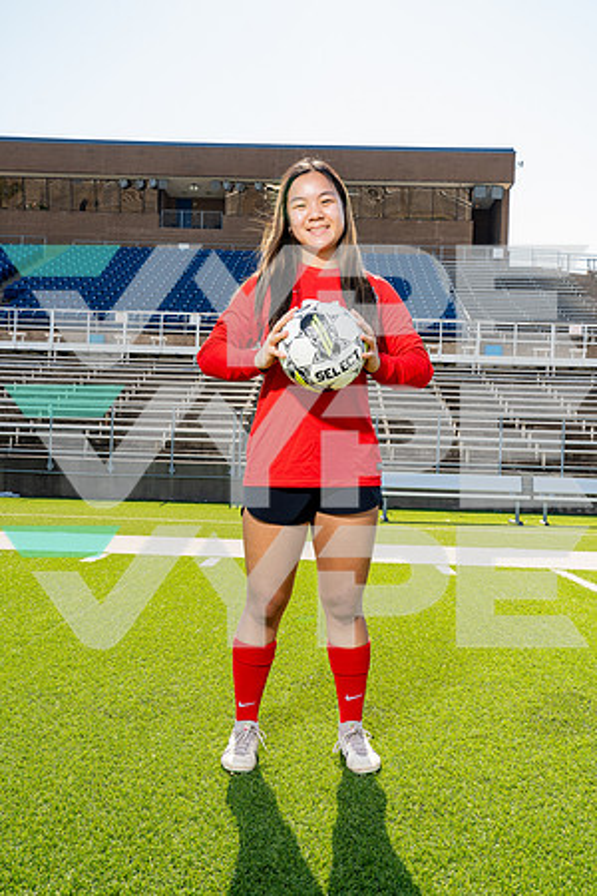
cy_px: 448
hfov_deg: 35.1
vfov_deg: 50.7
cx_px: 298
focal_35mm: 38
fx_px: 945
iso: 320
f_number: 10
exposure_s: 1/250
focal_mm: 38
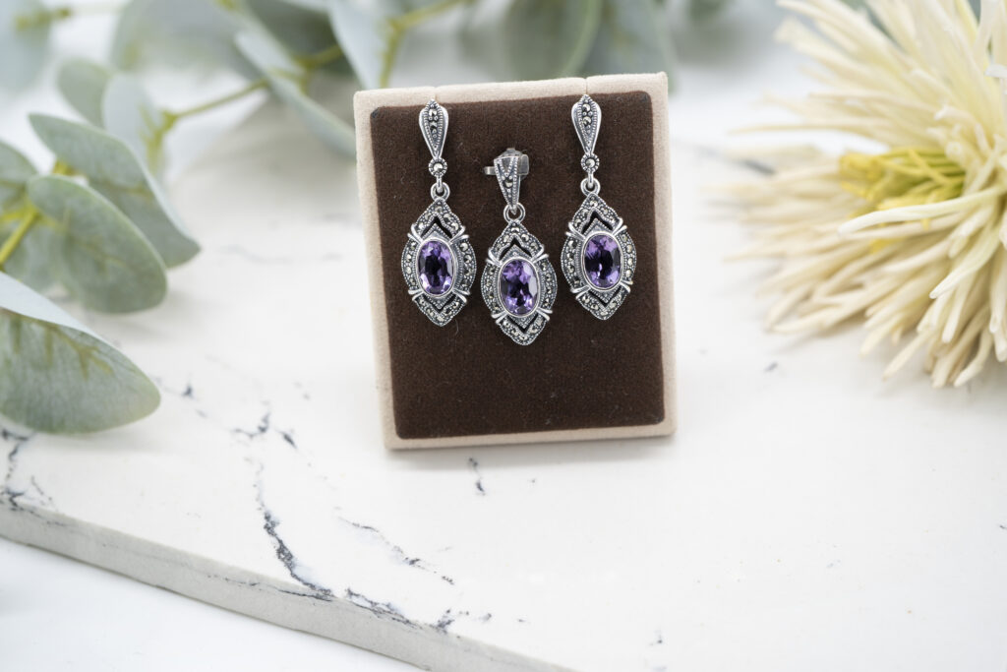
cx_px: 504
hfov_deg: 39.6
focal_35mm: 50
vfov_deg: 27.0
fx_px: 1399
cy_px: 336
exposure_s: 1/100
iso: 320
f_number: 5.6
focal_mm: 50
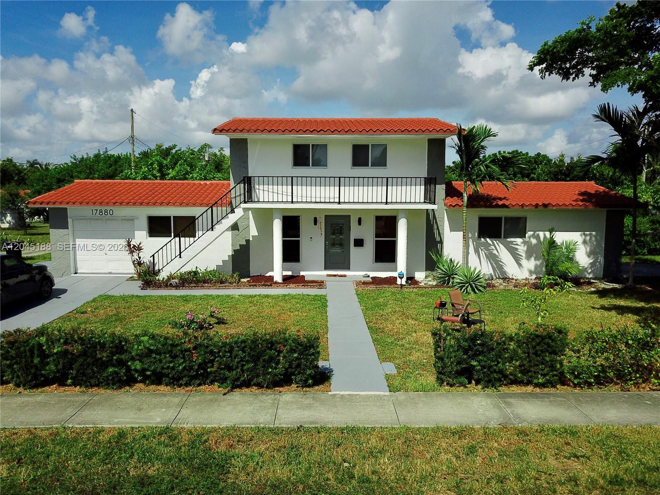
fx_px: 496
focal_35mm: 26
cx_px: 330
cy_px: 248
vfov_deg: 53.1
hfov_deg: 67.3
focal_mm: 4.7
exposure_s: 1/4098
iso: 100
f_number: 2.2
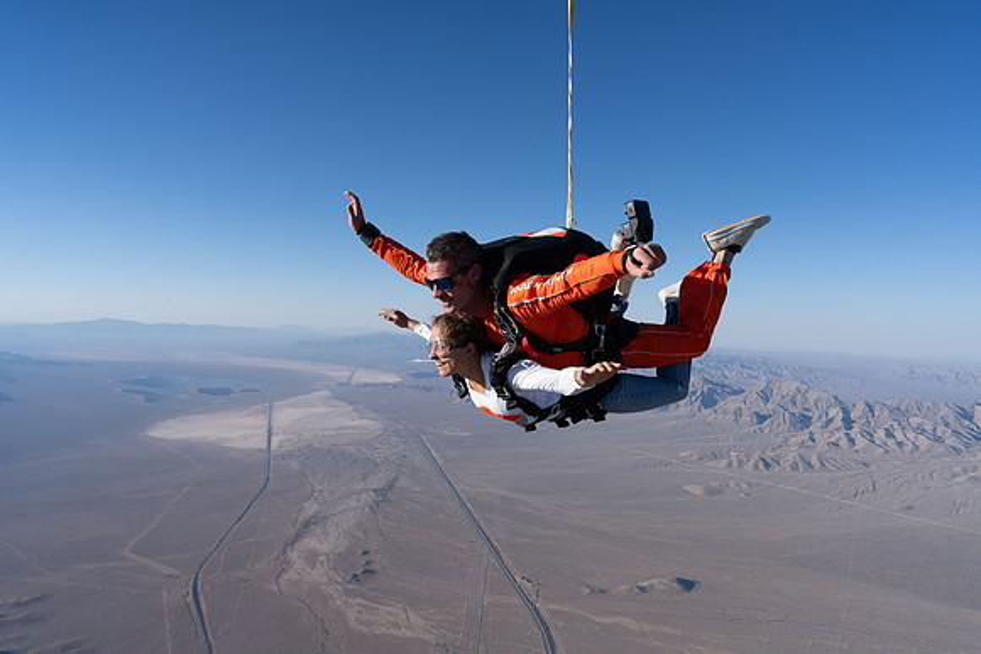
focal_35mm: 24
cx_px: 490
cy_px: 327
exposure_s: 1/2000
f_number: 10
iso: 800
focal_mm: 24
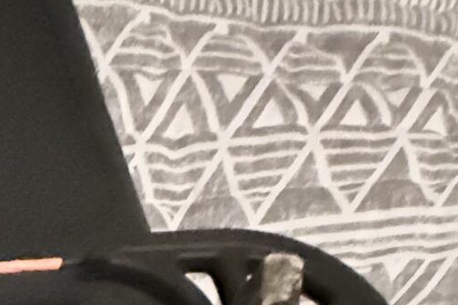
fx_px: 941
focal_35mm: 74
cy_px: 1129
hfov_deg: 19.9
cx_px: -370
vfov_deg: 9.0
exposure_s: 1/30
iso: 2000
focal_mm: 2.22
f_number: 2.2
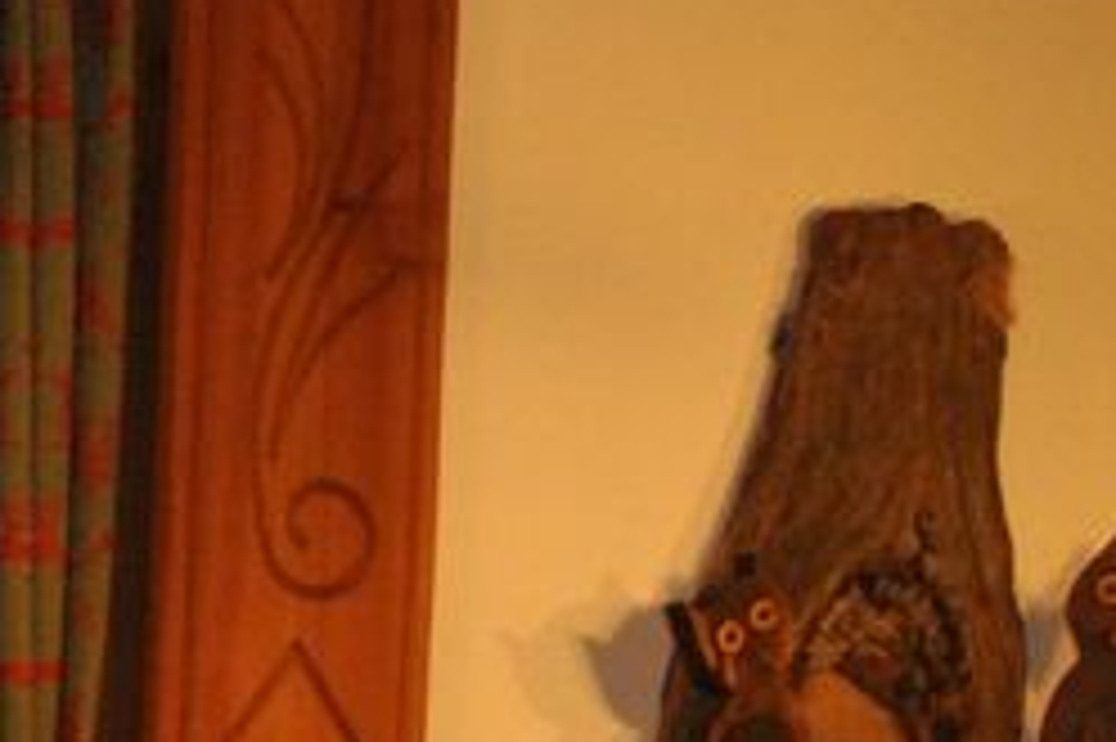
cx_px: -2448
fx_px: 5390
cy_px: 1572
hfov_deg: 9.0
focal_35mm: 174
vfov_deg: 7.5
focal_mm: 18
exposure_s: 1/60
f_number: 3.5
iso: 800
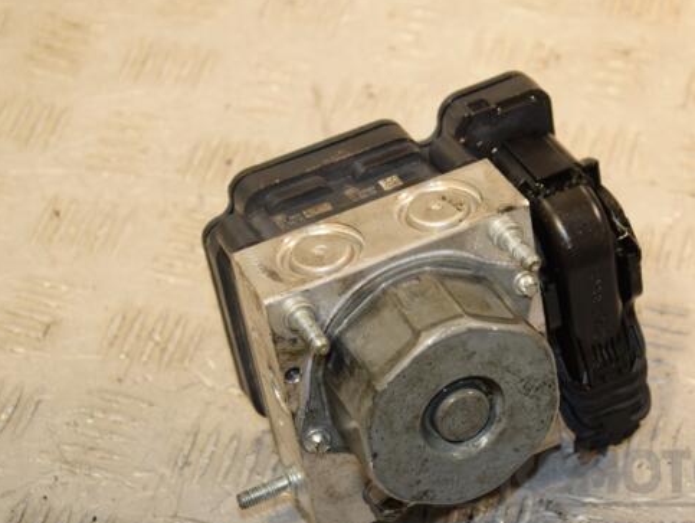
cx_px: 401
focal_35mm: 111
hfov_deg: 17.7
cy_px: 280
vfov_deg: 13.4
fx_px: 2230
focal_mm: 62
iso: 800
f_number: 6.3
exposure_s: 1/200
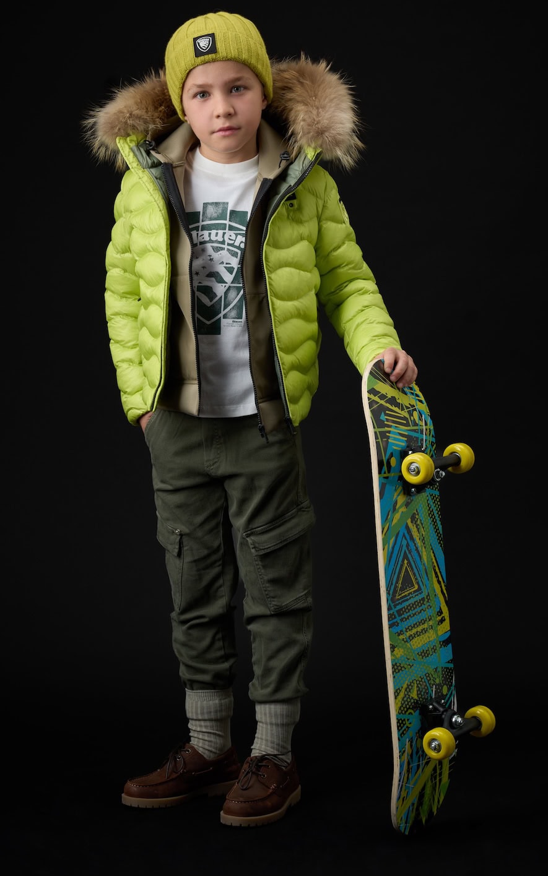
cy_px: 418
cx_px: 260
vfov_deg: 25.5
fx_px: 1936
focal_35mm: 81
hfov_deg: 16.1
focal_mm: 75
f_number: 11
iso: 100
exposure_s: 1/160
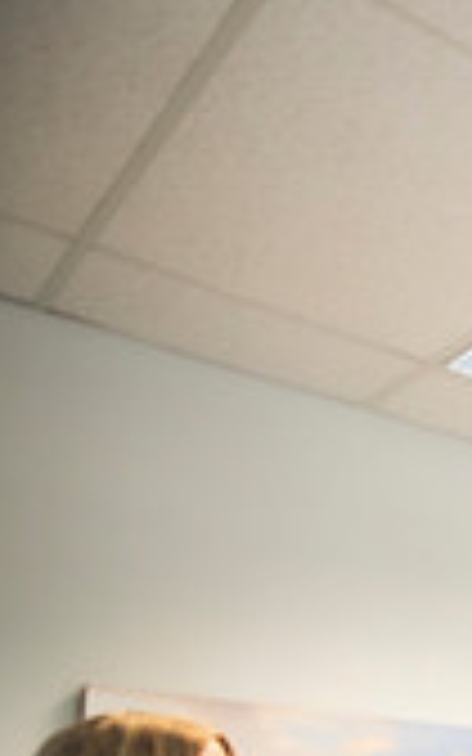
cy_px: 803
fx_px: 1029
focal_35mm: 50
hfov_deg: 13.5
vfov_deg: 35.3
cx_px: 1245
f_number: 2.8
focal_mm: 14
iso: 1000
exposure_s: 1/200
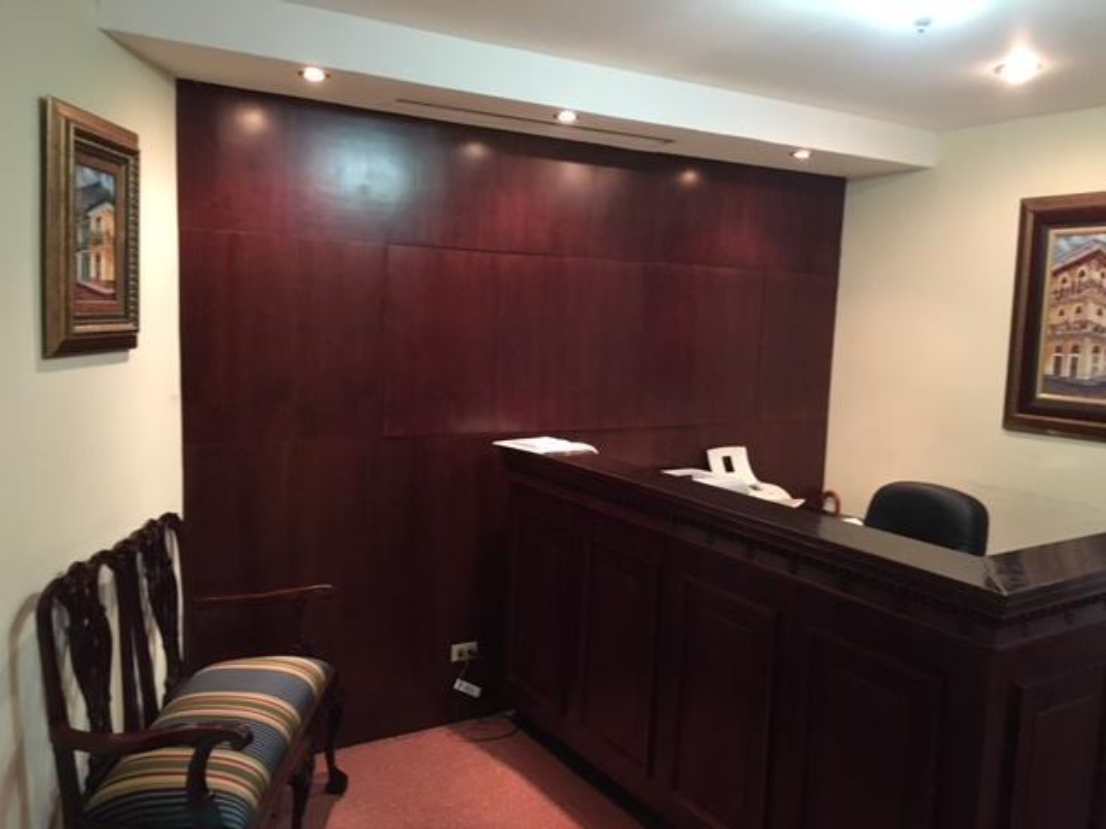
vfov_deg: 48.2
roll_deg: -1.7
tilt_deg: -6.7
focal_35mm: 29
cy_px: 414
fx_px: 927
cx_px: 553
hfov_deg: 61.7
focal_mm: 4.15
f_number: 2.2
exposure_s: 1/15
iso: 250
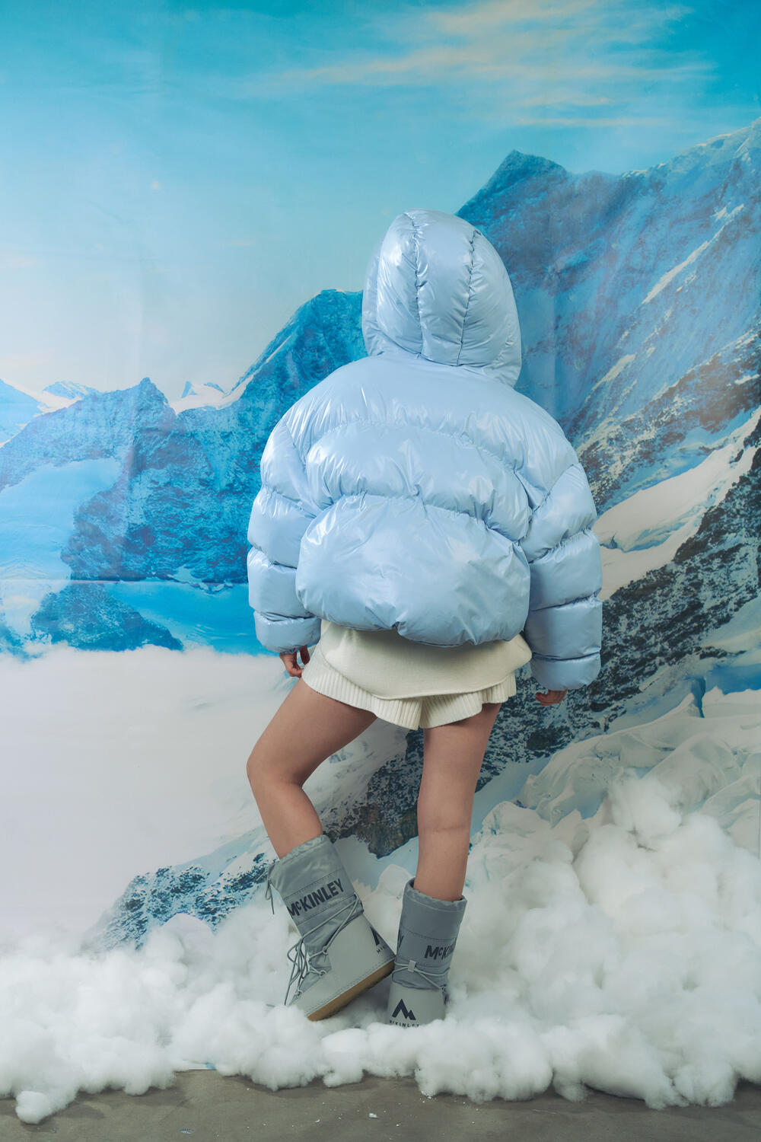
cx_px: 380
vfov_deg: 39.6
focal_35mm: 50
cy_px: 571
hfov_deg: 27.0
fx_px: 1585
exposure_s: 1/160
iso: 1250
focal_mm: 50
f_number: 5.6
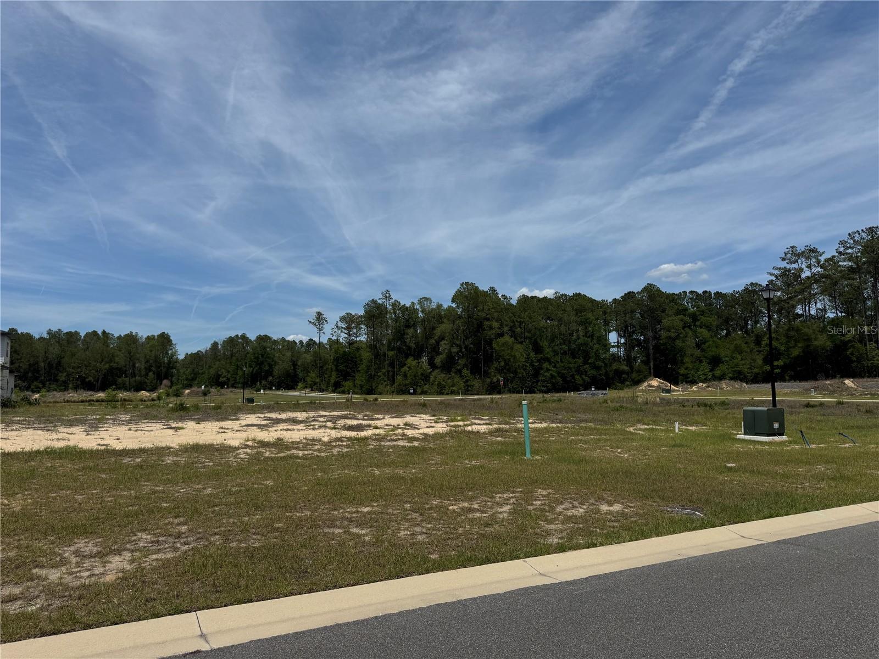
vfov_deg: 56.8
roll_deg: -0.2
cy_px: 330
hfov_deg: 71.6
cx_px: 440
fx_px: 609
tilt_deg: +5.3
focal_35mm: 24
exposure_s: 1/7937
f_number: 1.78
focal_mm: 6.76
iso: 80
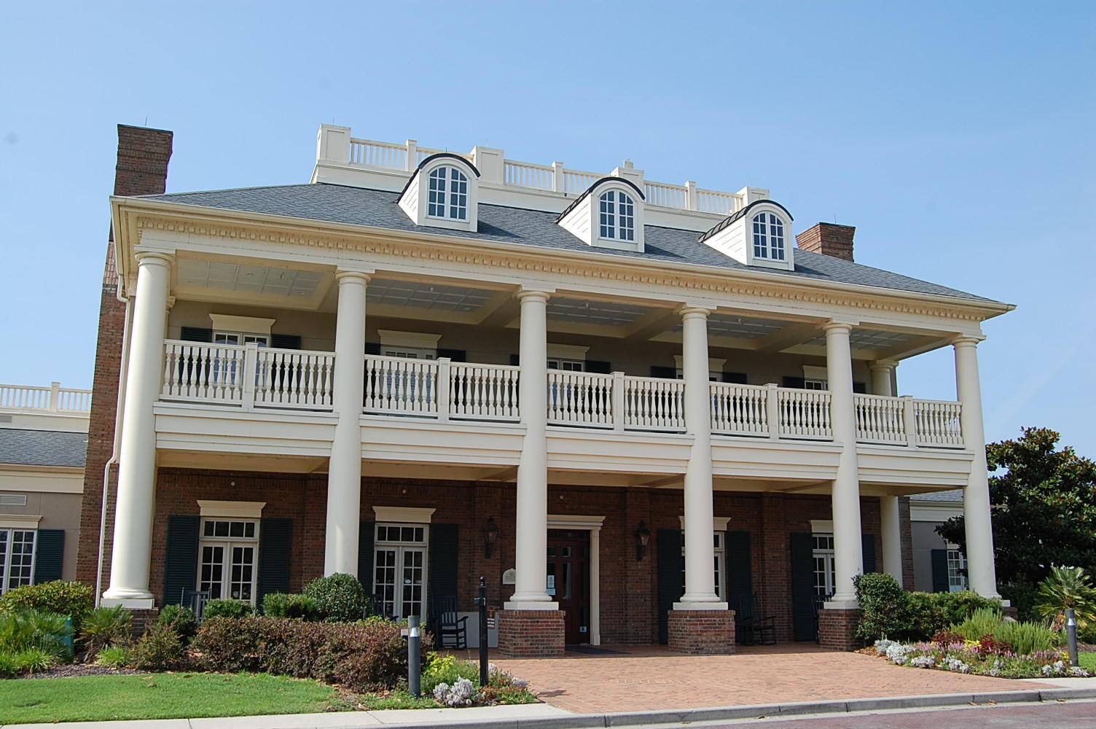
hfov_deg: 55.1
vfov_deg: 38.3
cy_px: 364
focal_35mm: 34
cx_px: 548
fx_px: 1049
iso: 200
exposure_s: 1/320
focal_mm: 23
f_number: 9
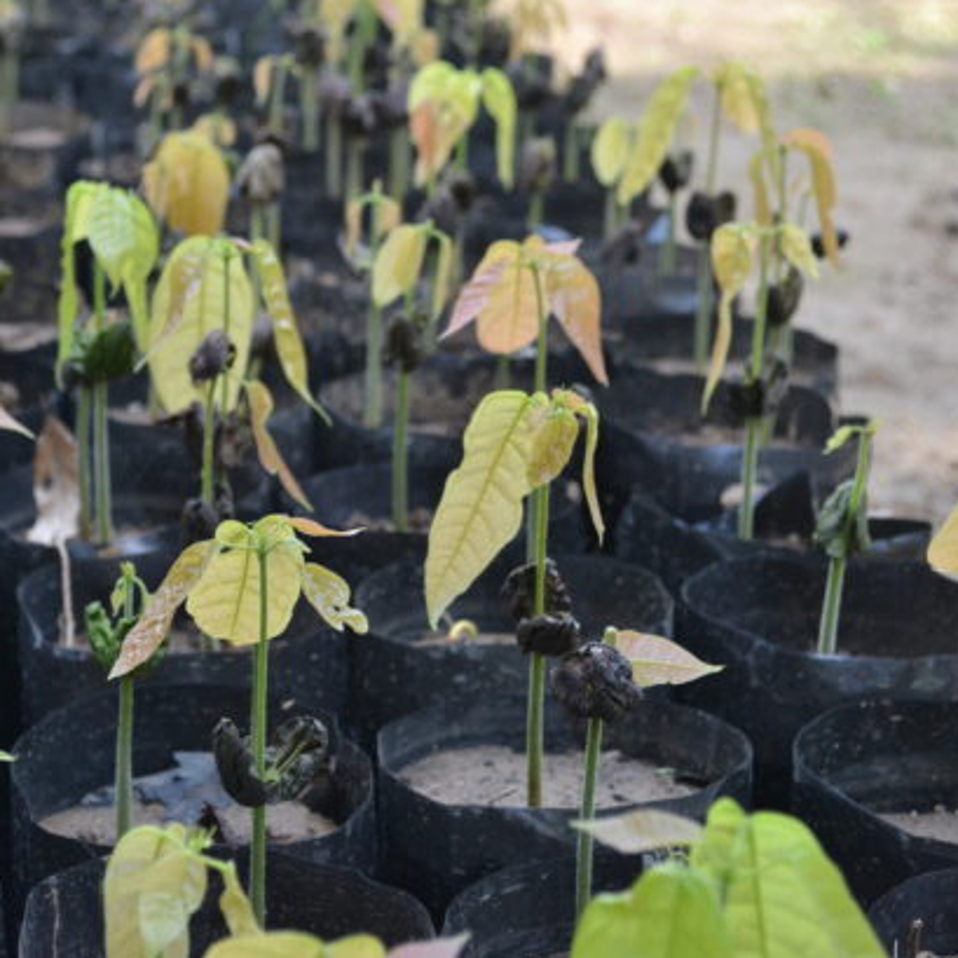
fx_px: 2661
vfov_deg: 20.4
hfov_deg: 20.3
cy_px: 479
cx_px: 309
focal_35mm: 85
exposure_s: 1/400
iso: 1600
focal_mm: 44
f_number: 6.3
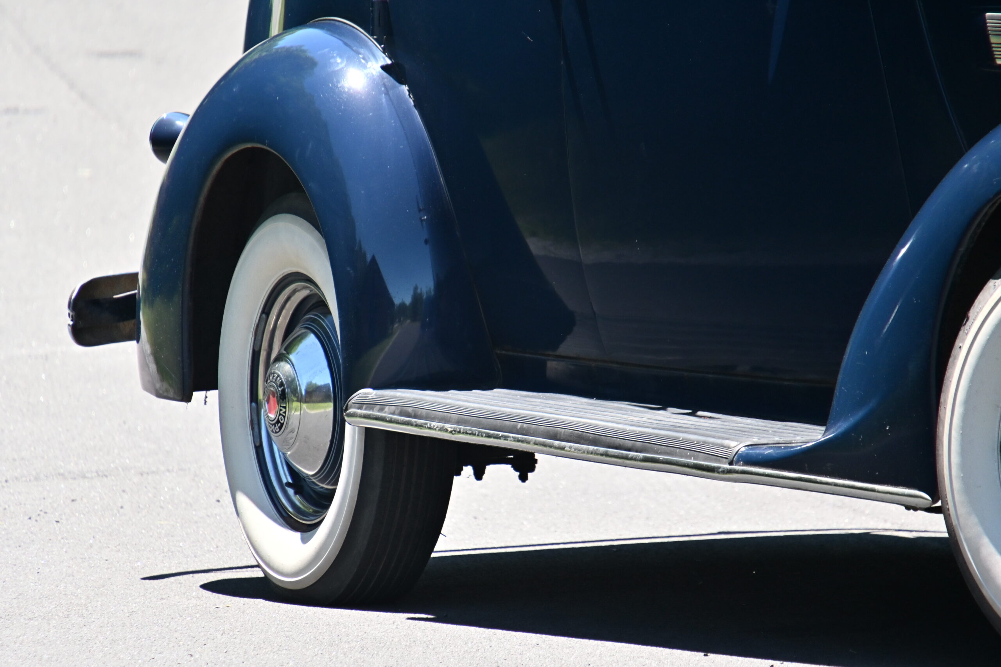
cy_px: 334
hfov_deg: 4.6
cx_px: 500
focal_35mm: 450
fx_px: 12512
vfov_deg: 3.1
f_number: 6.3
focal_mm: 300
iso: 640
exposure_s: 1/250
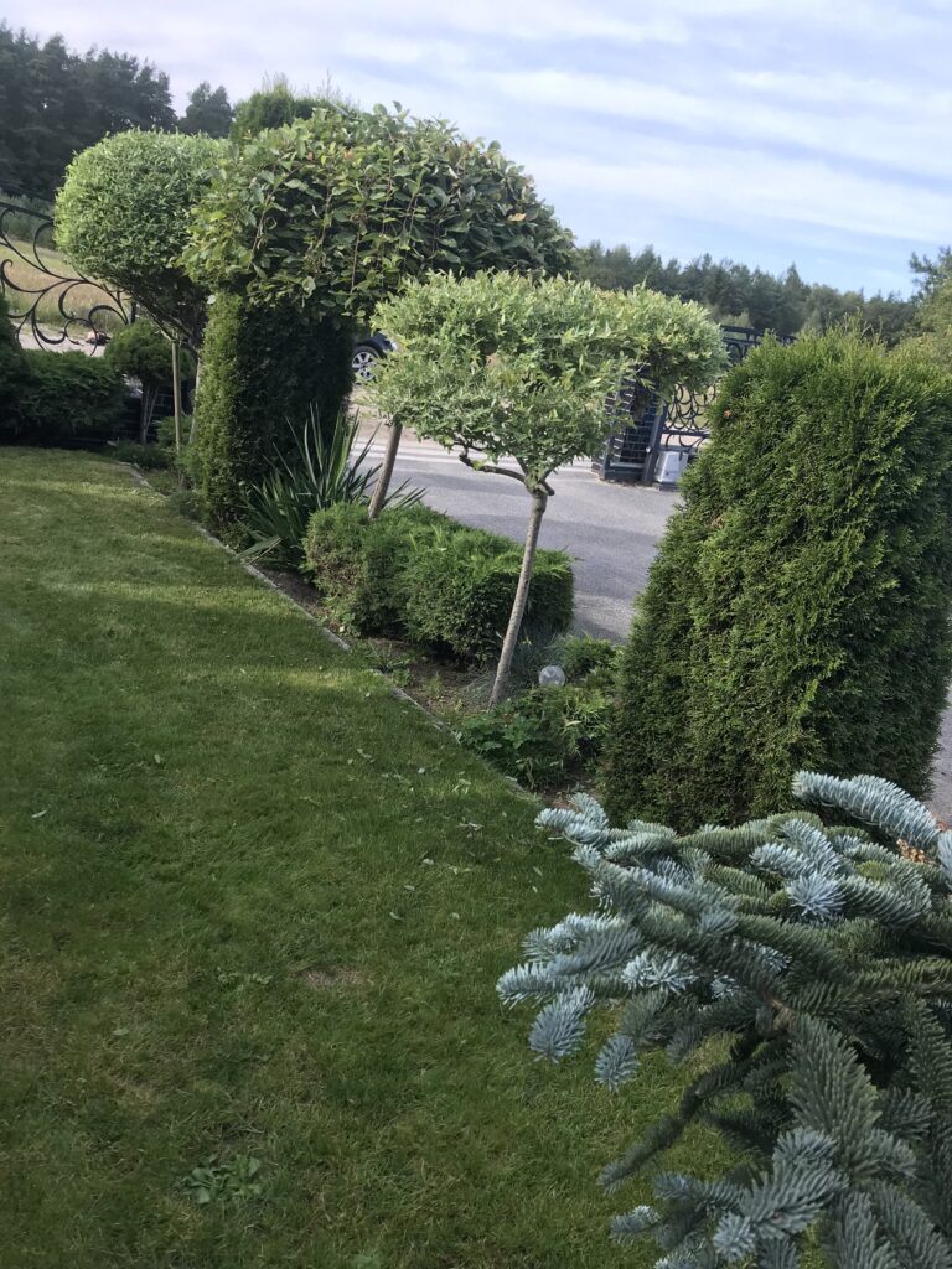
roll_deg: -10.4
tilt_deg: -16.2
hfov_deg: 49.7
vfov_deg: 63.4
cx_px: 476
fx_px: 1027
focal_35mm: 28
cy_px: 634
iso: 20
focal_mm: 3.99
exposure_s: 1/577
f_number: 1.8
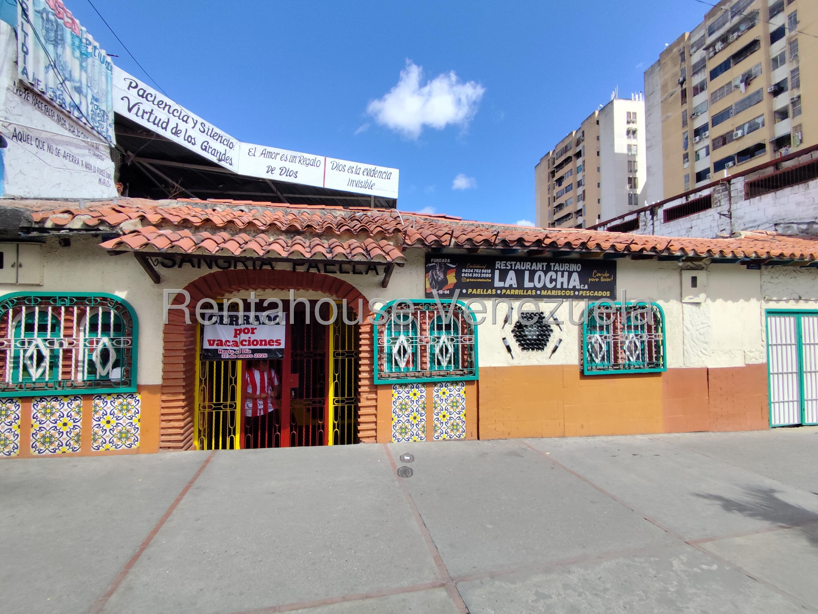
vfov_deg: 78.2
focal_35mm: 16
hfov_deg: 94.5
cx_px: 409
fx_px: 378
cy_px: 307
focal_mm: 1.65
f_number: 2.2
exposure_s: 1/1623
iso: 50
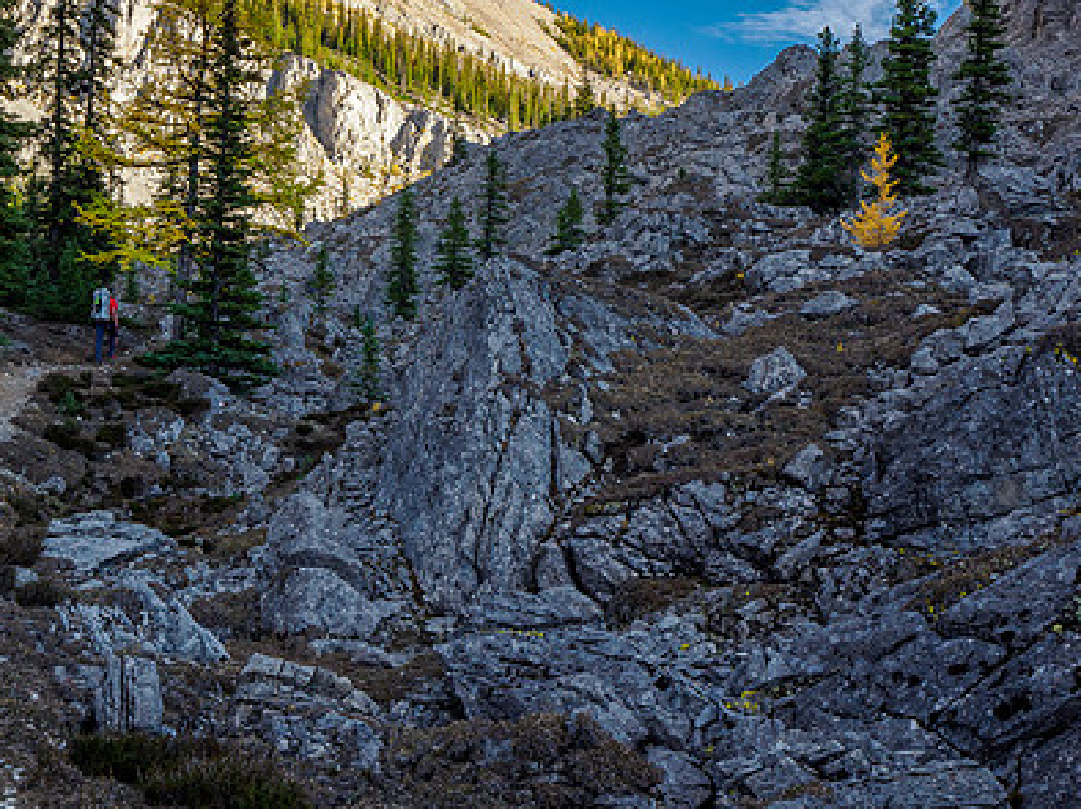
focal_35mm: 53
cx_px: 324
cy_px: 352
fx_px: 1654
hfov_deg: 35.7
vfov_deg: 27.5
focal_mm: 18
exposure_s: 1/60
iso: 200
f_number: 8
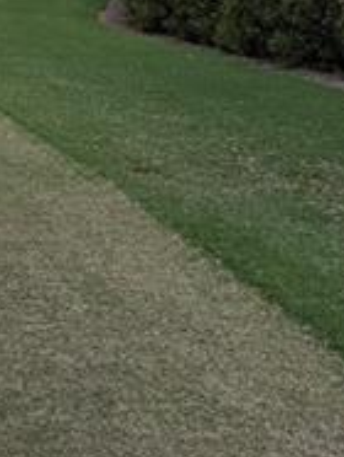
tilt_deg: -3.6
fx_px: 1309
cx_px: -248
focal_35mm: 99
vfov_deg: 19.2
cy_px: -2
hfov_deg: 13.6
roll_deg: +1.8
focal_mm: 6.76
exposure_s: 1/1522
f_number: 1.78
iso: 80
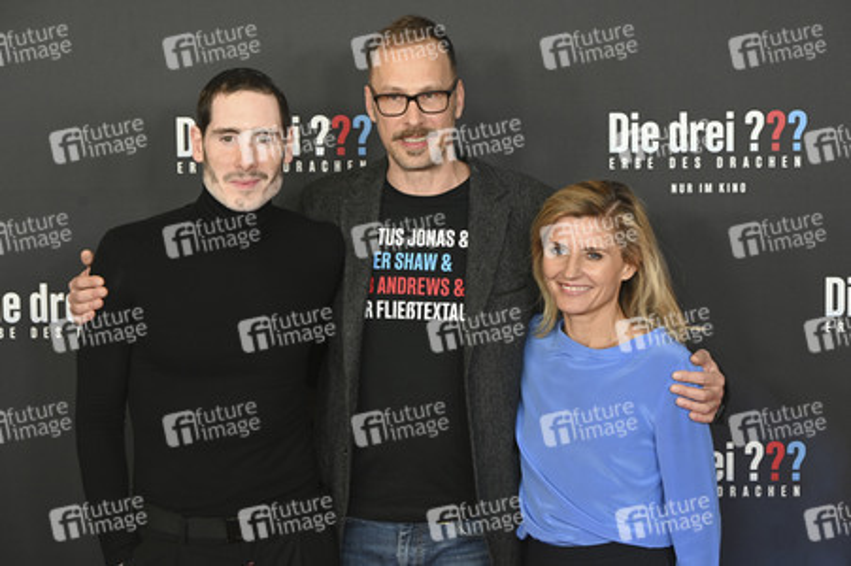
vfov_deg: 15.9
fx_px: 2031
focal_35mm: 86
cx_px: 426
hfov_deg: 23.7
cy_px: 283
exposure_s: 1/160
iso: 1000
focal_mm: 86
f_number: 6.3
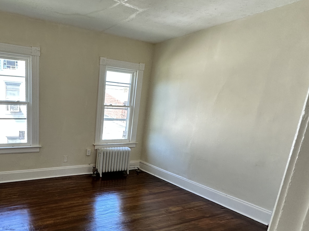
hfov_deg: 66.7
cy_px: 154
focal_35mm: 24
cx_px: 74
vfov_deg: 55.6
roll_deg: -2.6
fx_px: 214
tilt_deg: -13.1
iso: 125
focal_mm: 2.22
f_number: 2.2
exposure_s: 1/99
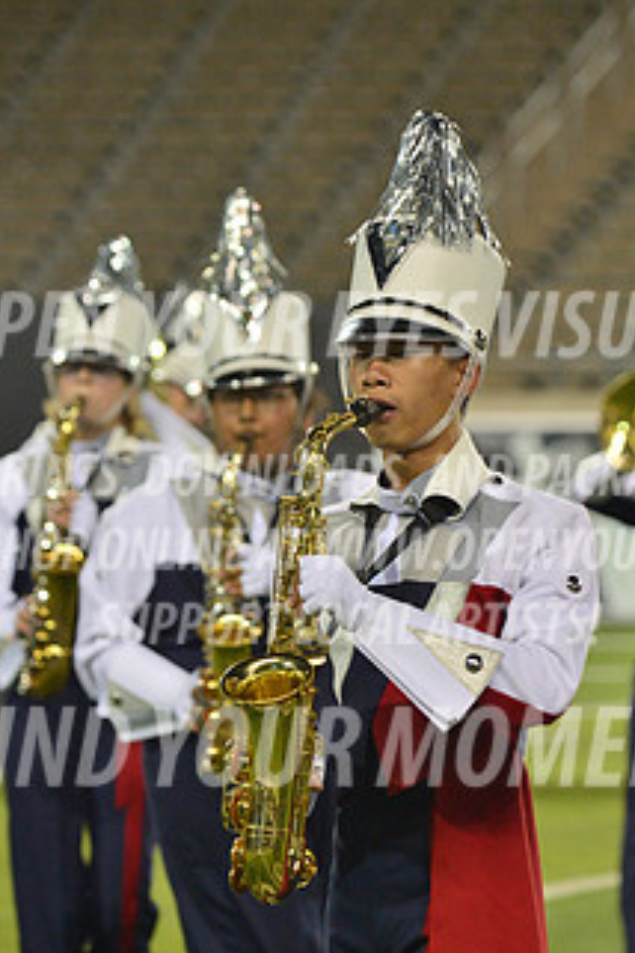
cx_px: 349
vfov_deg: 7.4
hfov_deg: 4.9
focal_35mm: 280
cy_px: 543
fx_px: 7408
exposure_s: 1/640
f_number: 5.6
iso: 2000
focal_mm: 200
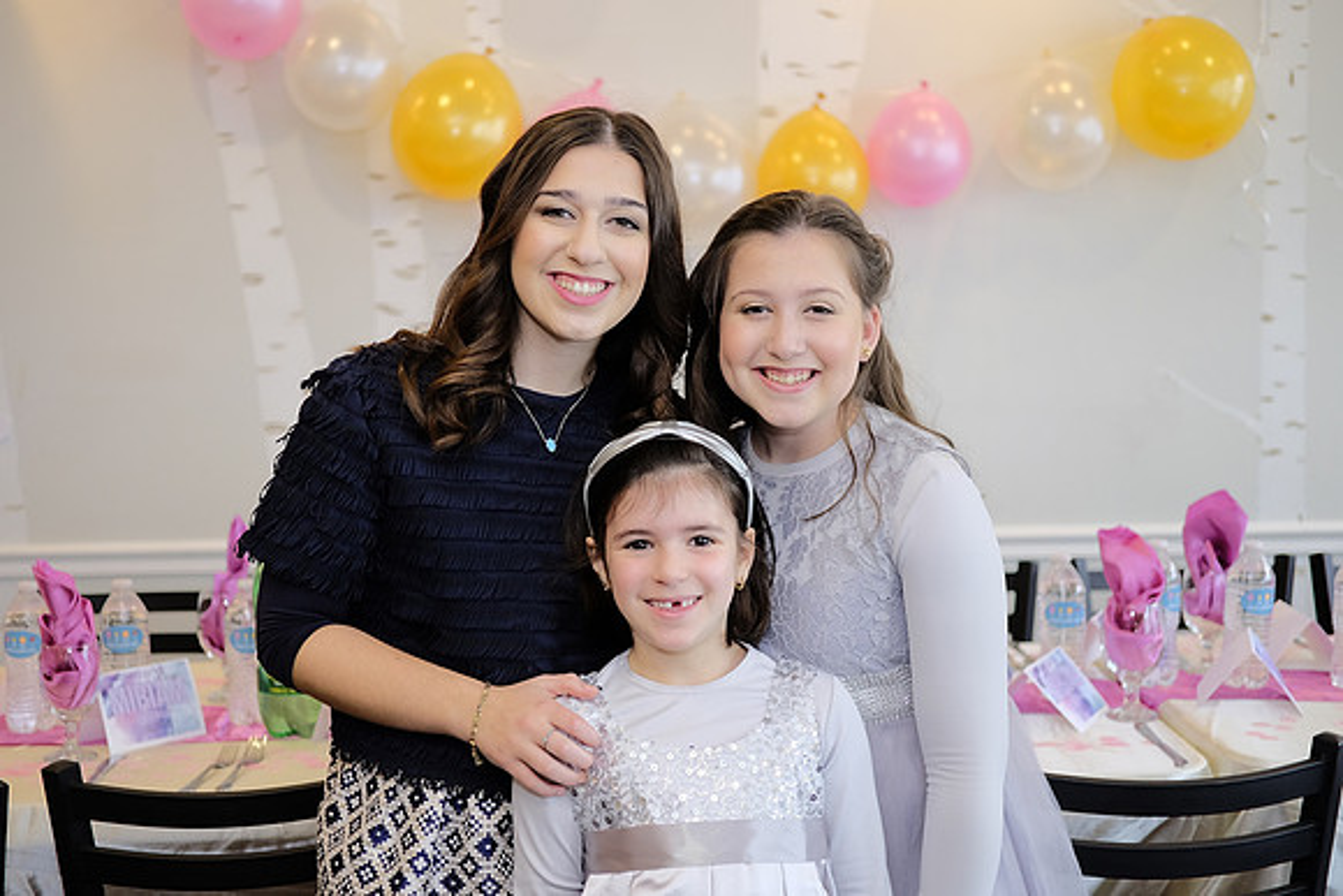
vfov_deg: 28.1
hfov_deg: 41.1
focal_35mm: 48
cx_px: 672
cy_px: 448
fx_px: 1791
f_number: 1.8
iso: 640
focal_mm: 32
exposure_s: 1/180
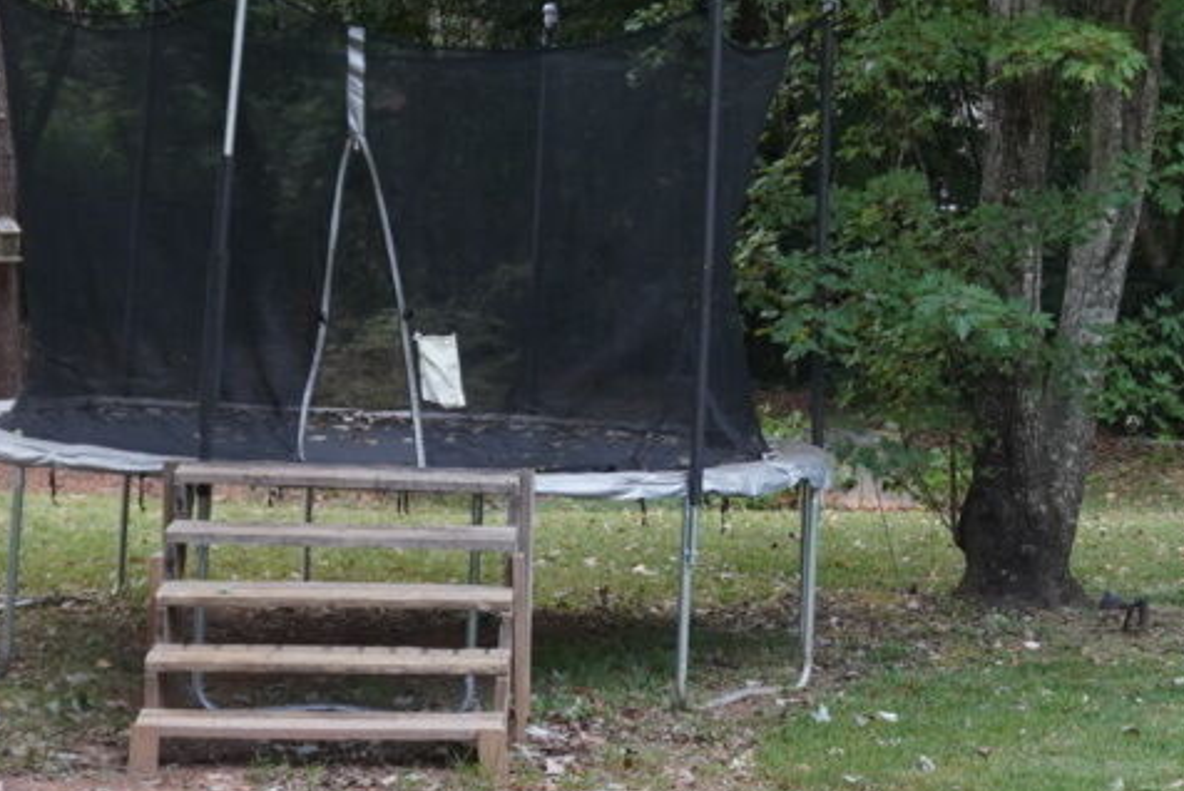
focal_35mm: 112
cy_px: 458
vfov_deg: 12.2
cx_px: 784
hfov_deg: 18.2
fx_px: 3686
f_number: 4
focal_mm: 22
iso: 250
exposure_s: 1/160
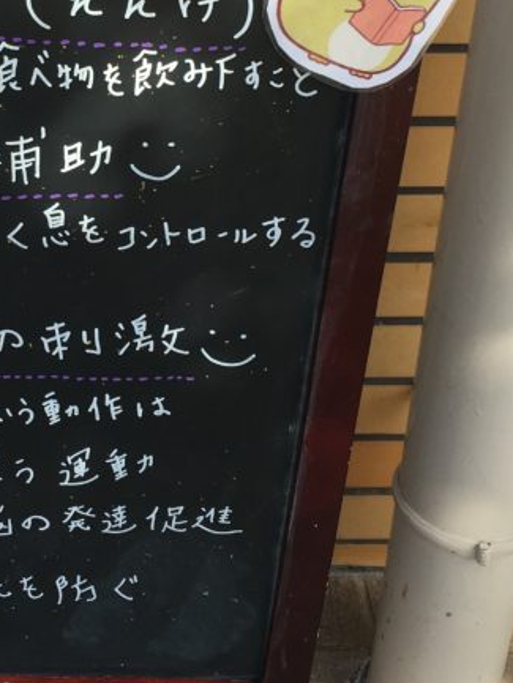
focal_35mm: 67
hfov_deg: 21.6
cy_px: 120
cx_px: 81
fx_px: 1323
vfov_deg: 28.2
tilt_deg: -28.9
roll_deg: -0.6
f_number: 2.2
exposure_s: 1/411
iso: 25
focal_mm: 4.15
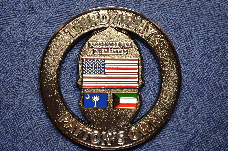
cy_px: 76
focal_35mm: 82
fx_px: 521
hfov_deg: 24.7
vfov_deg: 16.5
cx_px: 114
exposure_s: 1/3
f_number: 8
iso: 160
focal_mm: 55
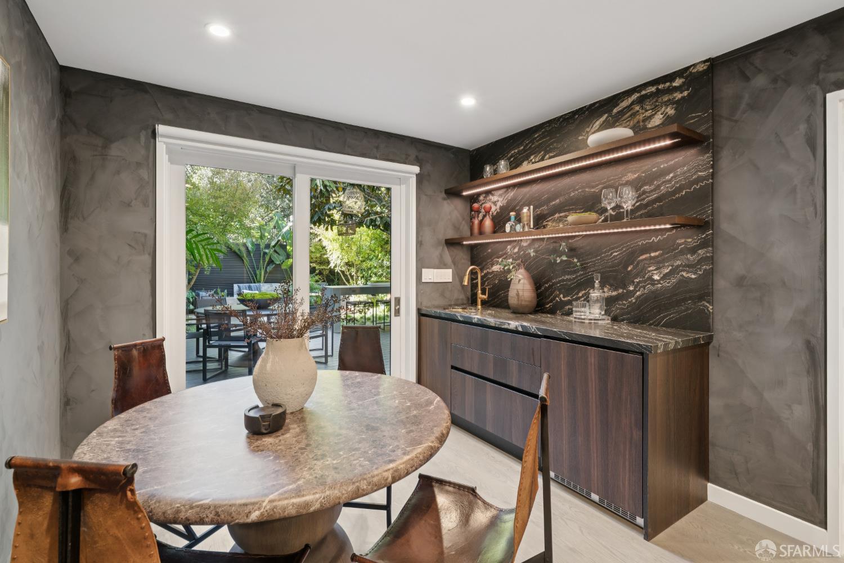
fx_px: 399
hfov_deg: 93.3
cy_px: 282
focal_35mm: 17
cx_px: 422
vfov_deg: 70.4
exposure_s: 1/4
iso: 640
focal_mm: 17
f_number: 8
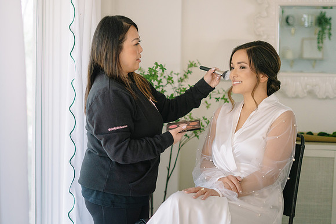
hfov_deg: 34.6
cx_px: 142
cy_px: 105
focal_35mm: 58
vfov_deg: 23.5
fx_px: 538
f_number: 1.8
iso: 1600
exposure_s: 1/200
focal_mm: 50
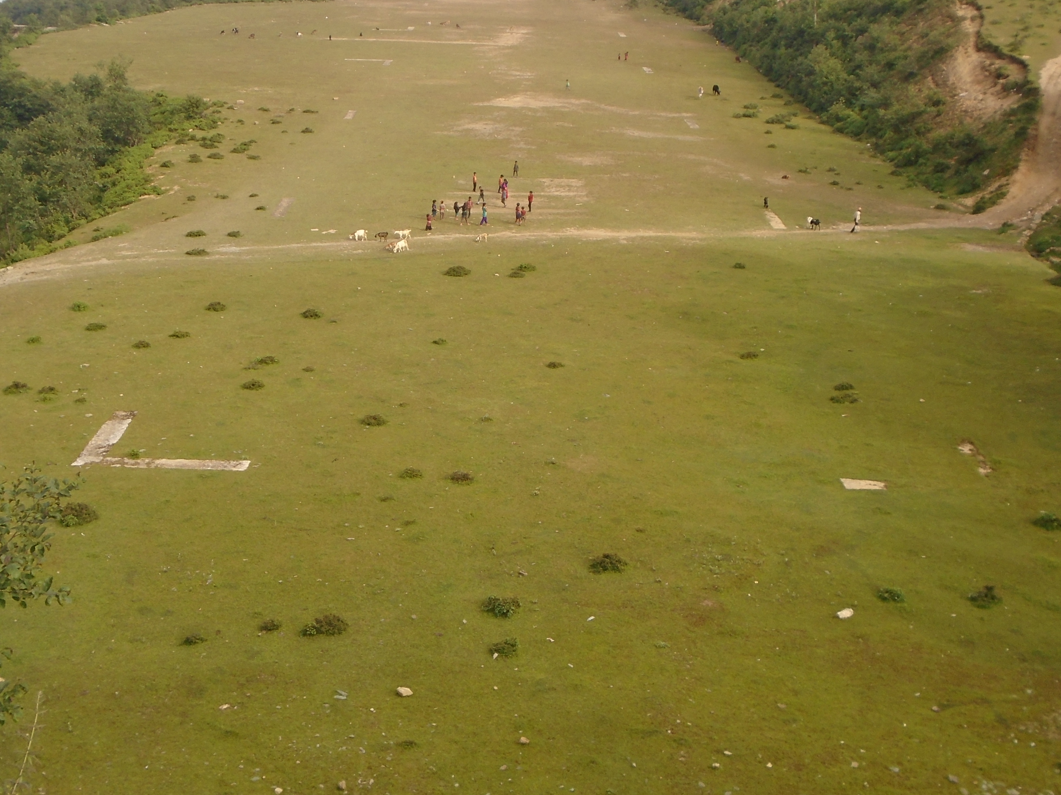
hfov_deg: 38.2
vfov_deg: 29.1
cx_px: 479
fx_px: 1532
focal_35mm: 50
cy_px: 351
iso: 100
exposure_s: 1/320
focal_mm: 6.4
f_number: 3.8
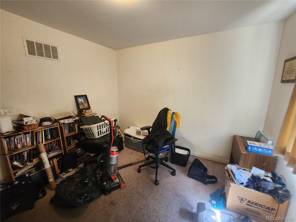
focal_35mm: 13
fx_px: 111
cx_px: 148
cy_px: 111
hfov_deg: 106.2
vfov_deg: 89.9
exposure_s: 1/40
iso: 320
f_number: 2.2
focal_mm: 1.7
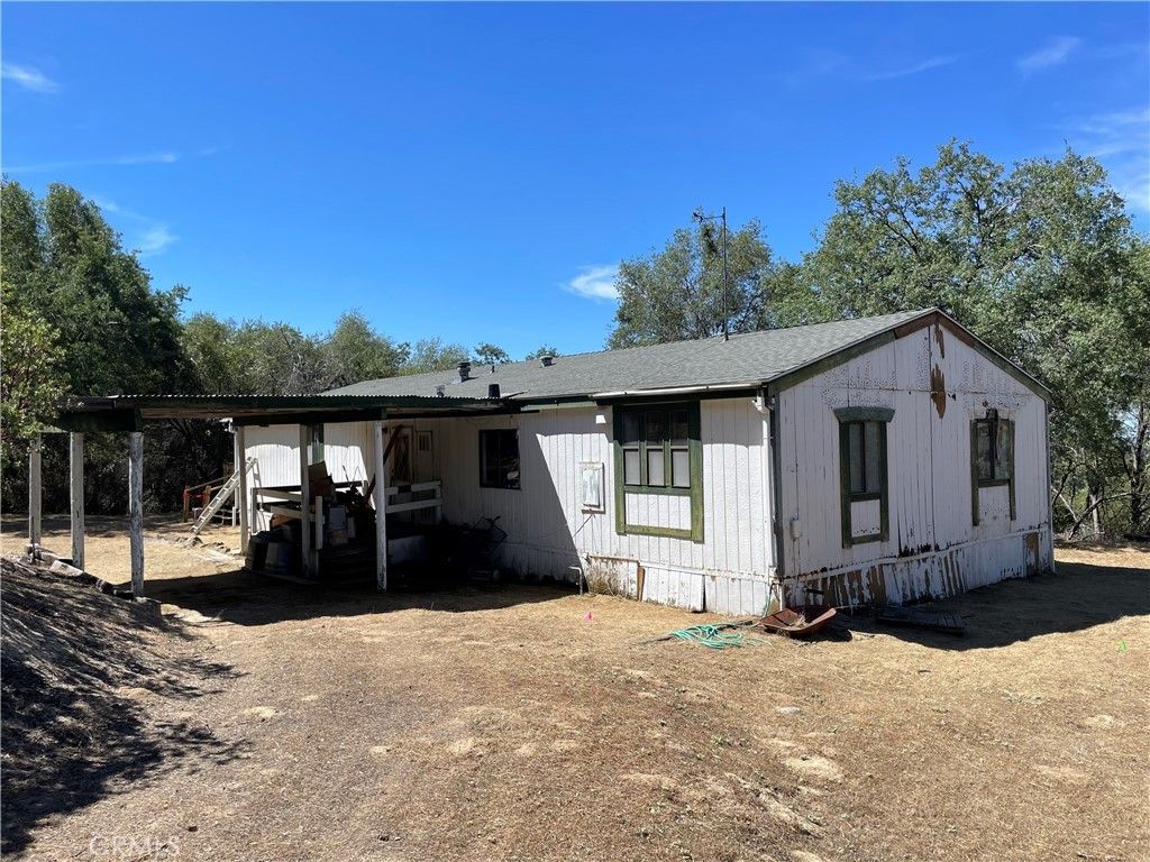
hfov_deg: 67.3
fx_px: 864
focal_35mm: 26
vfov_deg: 53.1
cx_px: 575
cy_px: 431
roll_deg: +0.8
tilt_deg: +1.6
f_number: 1.6
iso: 32
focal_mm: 4.2
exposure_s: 1/2959
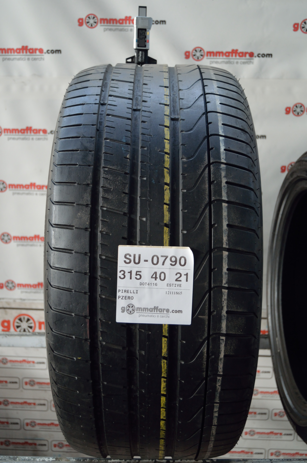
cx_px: 154
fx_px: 501
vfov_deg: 49.6
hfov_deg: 34.1
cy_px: 232
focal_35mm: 39
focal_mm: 26
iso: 800
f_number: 4
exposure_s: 1/40
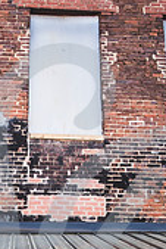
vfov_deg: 27.9
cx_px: 28
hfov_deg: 21.0
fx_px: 442
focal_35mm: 64
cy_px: 292
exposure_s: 1/400
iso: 100
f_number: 2.8
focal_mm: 24
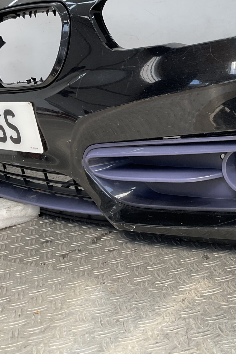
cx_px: 176
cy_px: 139
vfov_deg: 38.0
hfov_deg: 25.7
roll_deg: +5.2
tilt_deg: -12.9
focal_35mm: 52
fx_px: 511
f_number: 1.8
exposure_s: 1/259
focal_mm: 3
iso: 16
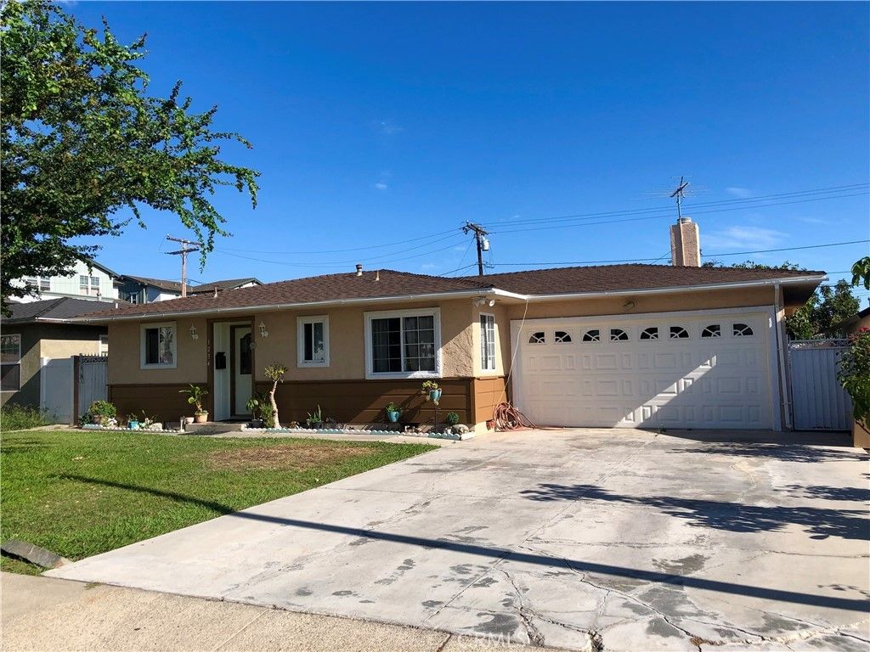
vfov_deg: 49.7
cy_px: 326
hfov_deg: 63.4
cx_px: 435
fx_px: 704
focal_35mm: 28
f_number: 1.8
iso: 20
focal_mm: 4
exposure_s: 1/2114
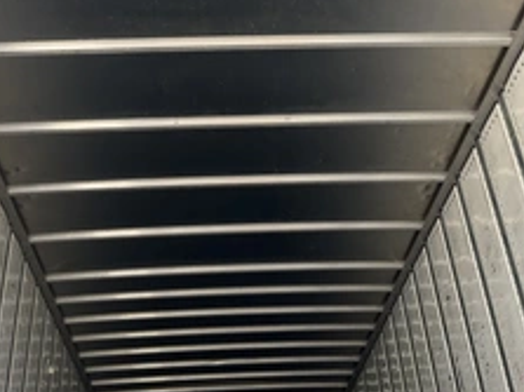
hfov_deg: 36.8
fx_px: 787
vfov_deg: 27.6
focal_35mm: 52
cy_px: 101
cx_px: 244
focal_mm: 3
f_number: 1.8
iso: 25
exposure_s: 1/353
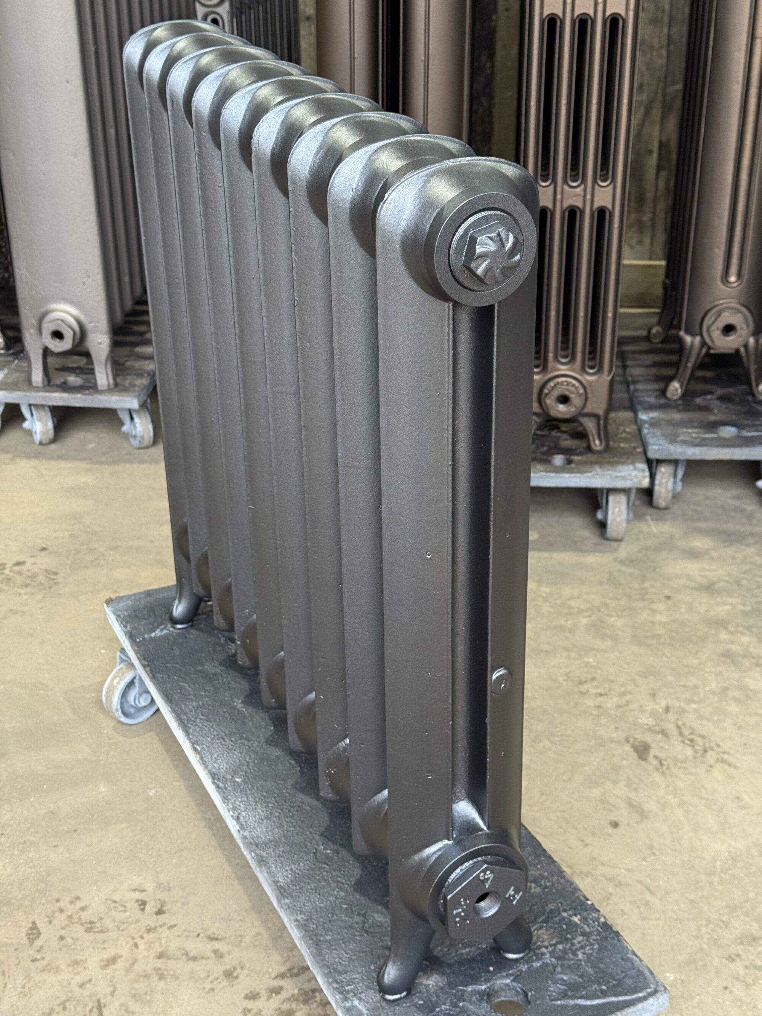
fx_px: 1409
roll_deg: +0.0
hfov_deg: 30.3
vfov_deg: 39.7
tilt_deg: -27.0
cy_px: 508
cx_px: 381
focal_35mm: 48
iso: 200
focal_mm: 6.76
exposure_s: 1/100
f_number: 1.78
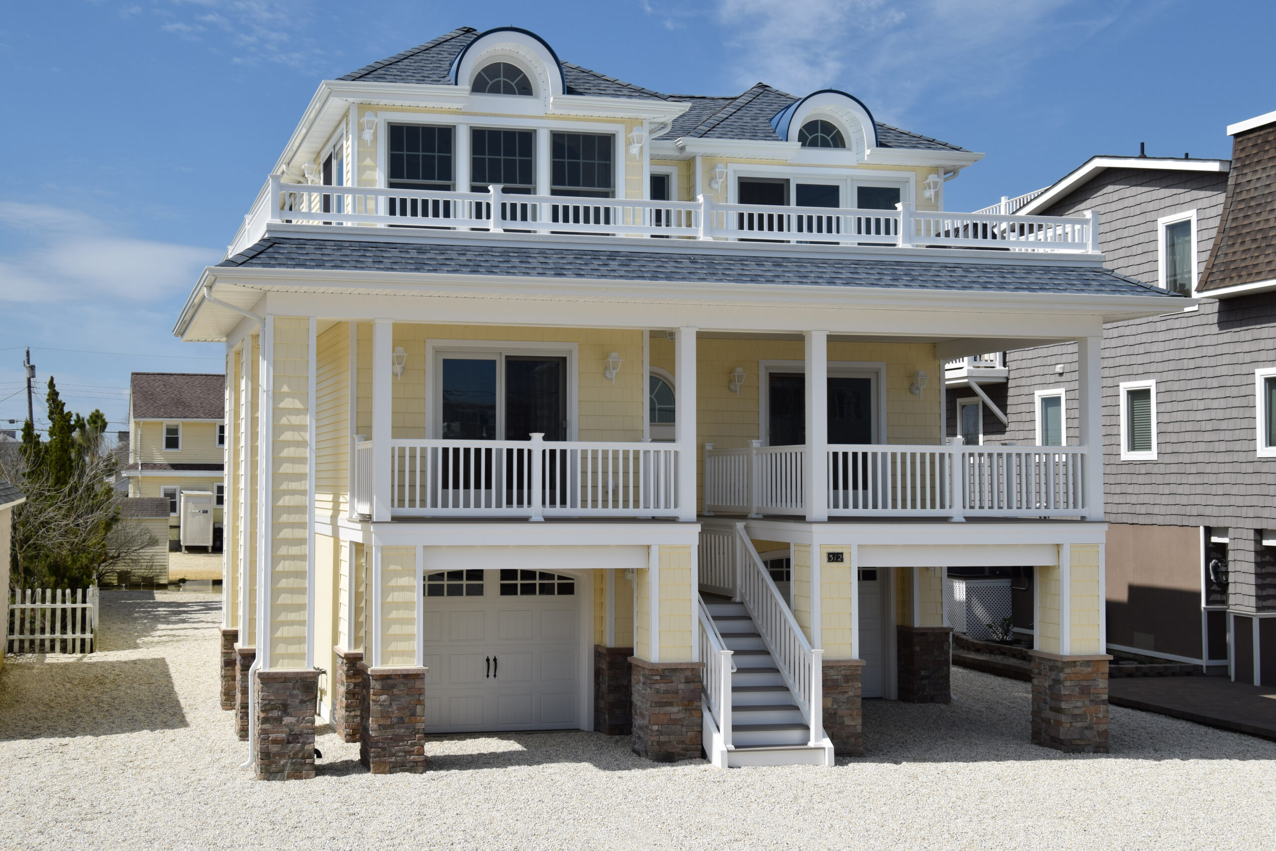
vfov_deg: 34.2
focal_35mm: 39
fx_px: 1382
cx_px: 638
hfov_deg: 49.6
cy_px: 426
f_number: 10
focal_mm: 26
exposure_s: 1/320
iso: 100
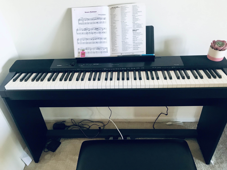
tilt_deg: -35.2
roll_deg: +5.0
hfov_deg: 63.4
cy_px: 85
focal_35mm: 28
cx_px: 114
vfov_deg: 49.7
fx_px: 184
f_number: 1.8
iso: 80
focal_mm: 3.99
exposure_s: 1/15
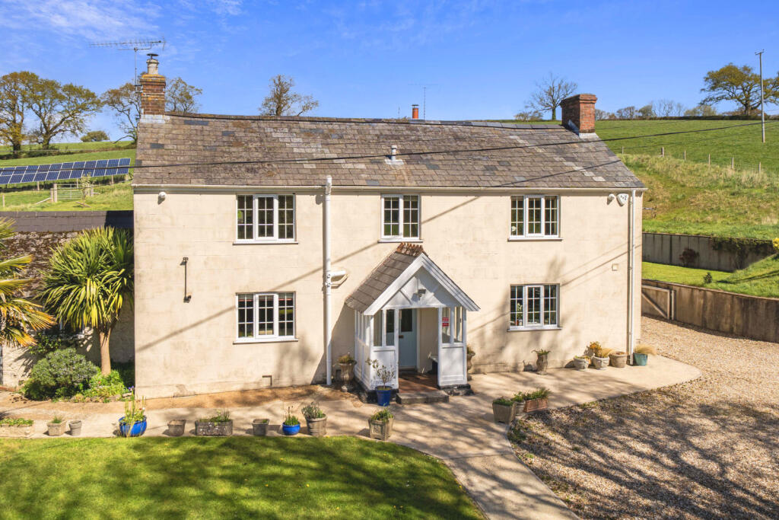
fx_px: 671
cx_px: 390
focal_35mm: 31
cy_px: 260
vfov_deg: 42.3
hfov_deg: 60.3
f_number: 8
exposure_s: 1/1000
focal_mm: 21
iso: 400
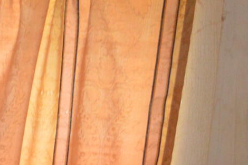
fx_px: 1582
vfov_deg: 5.8
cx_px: -397
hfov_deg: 8.1
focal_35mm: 230
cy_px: 340
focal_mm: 24
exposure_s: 1/60
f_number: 4
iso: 800
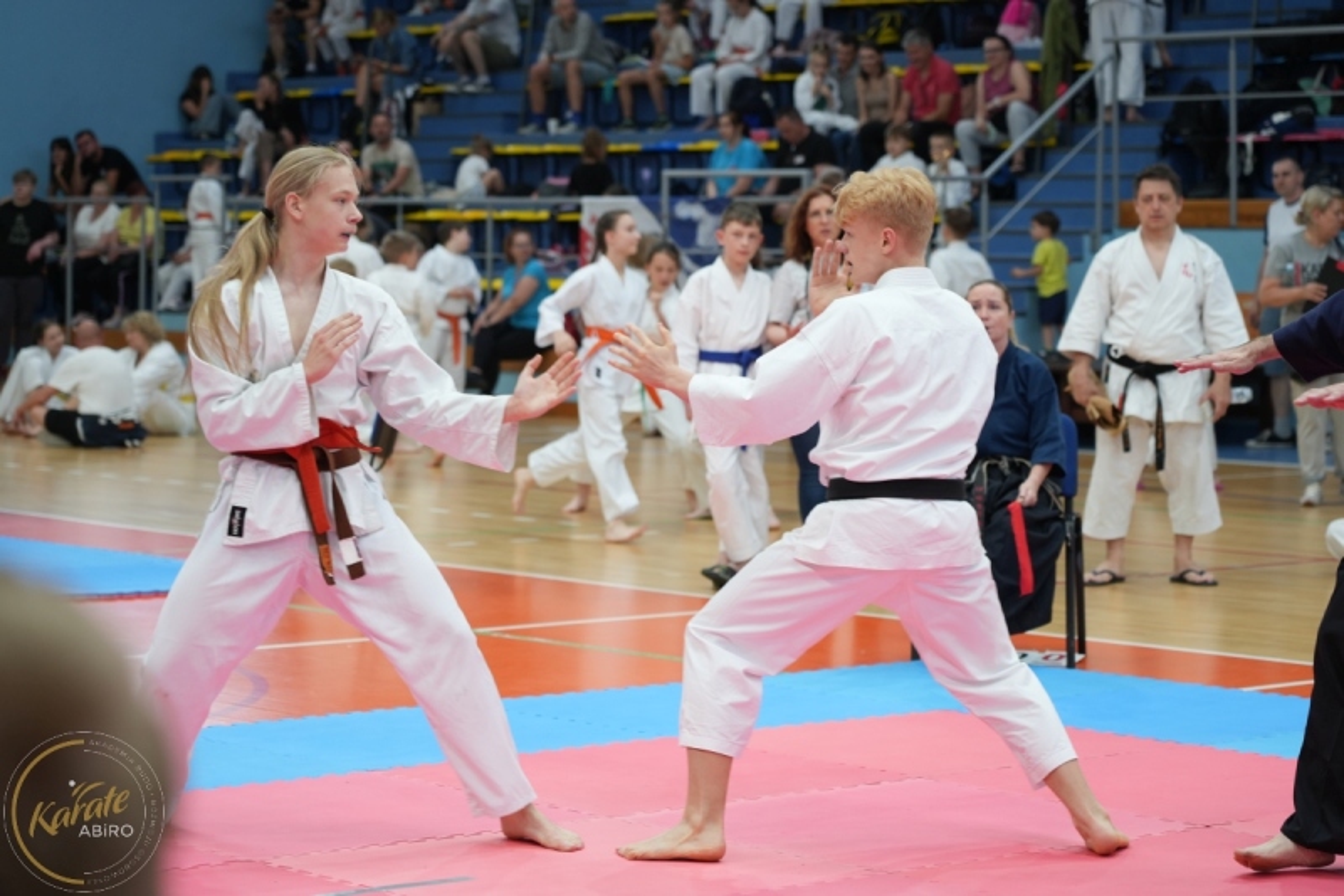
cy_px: 448
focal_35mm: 105
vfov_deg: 13.0
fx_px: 3919
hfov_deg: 19.5
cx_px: 672
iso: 800
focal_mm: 105
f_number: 4.5
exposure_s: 1/160
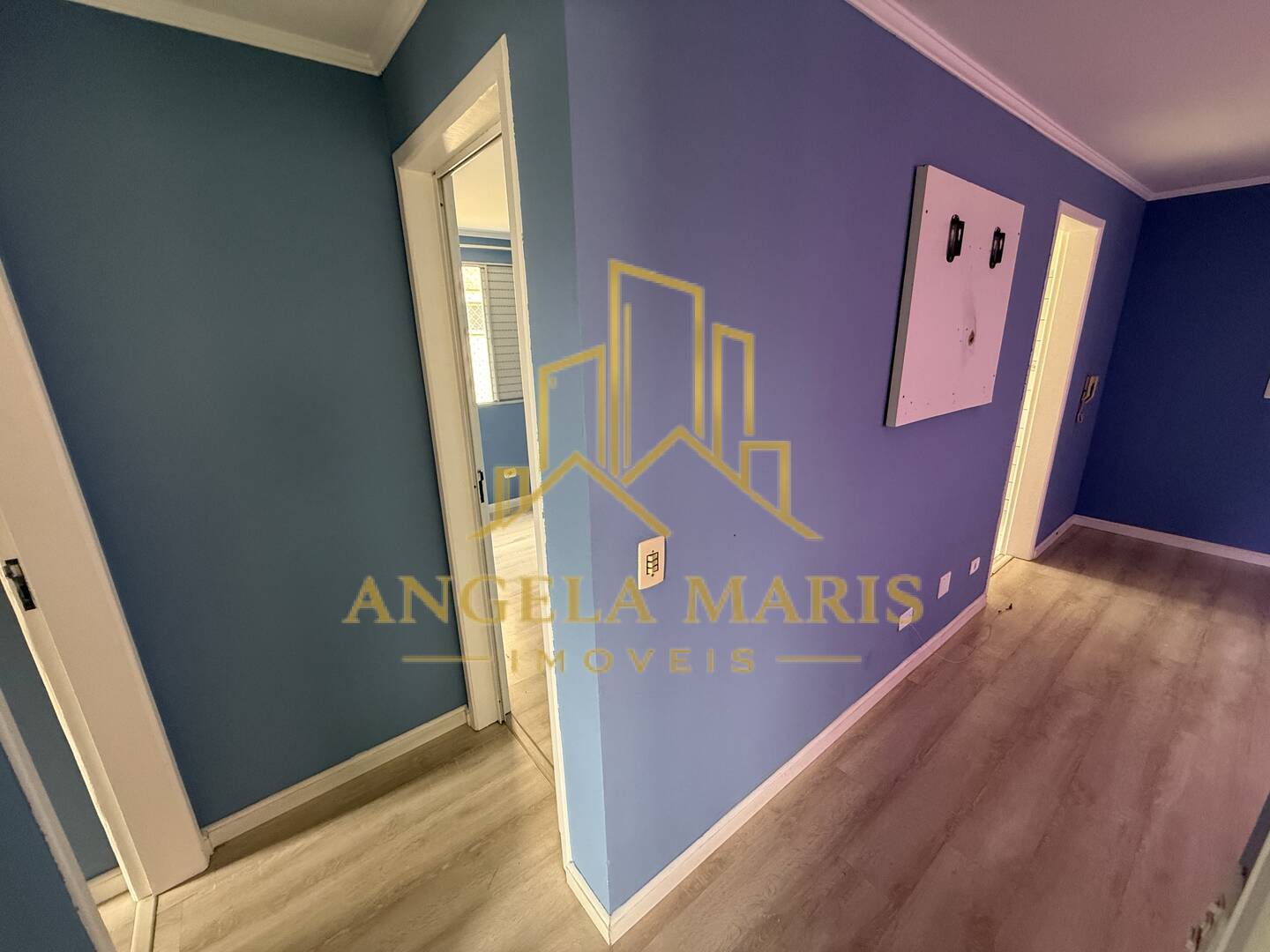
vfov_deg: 85.7
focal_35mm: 14
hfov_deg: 102.1
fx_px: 514
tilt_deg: -15.8
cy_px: 476
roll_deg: +1.3
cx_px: 635
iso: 320
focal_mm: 2.22
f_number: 2.2
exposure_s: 1/67
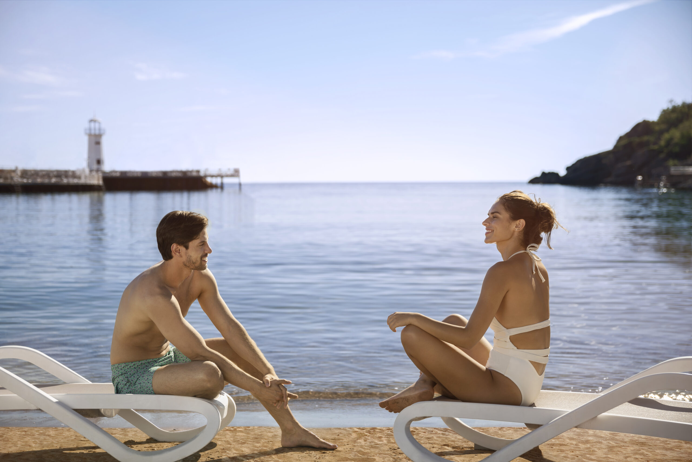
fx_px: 961
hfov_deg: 39.6
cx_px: 346
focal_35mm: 50
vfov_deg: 27.0
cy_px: 231
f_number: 2.8
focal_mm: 50
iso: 50
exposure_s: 1/400
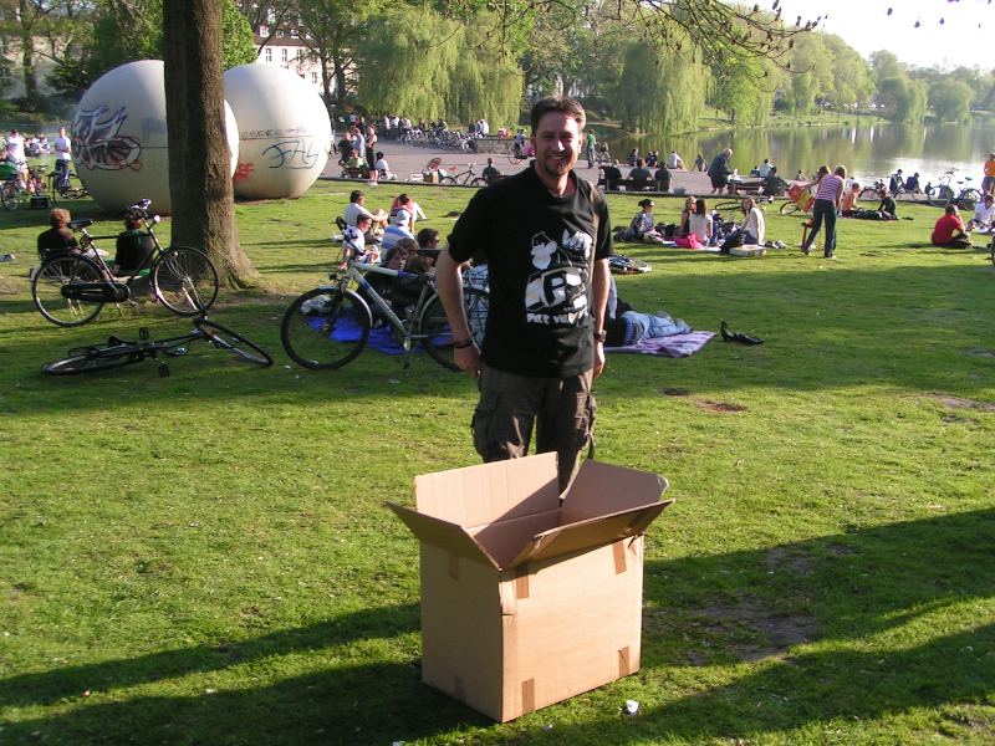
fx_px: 1092
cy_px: 373
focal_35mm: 38
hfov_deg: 49.0
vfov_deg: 37.7
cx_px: 498
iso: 50
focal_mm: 5.8
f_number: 5.6
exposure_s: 1/100
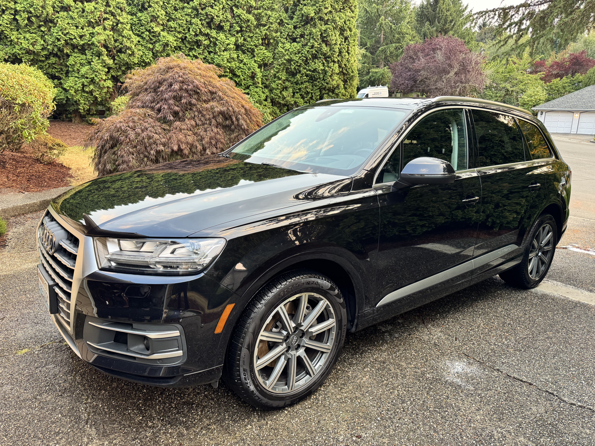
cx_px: 298
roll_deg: -0.6
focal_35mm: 24
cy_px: 223
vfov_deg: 56.8
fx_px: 413
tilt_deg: -16.3
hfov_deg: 71.6
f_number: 1.78
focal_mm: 6.76
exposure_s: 1/116
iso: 200
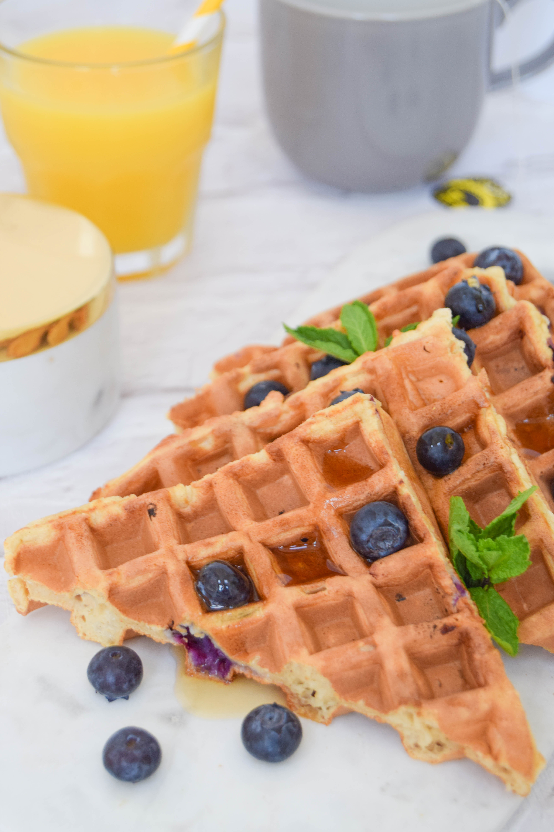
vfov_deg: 24.6
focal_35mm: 82
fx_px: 1904
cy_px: 416
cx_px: 277
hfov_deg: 16.6
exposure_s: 1/80
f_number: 5.6
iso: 400
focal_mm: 55
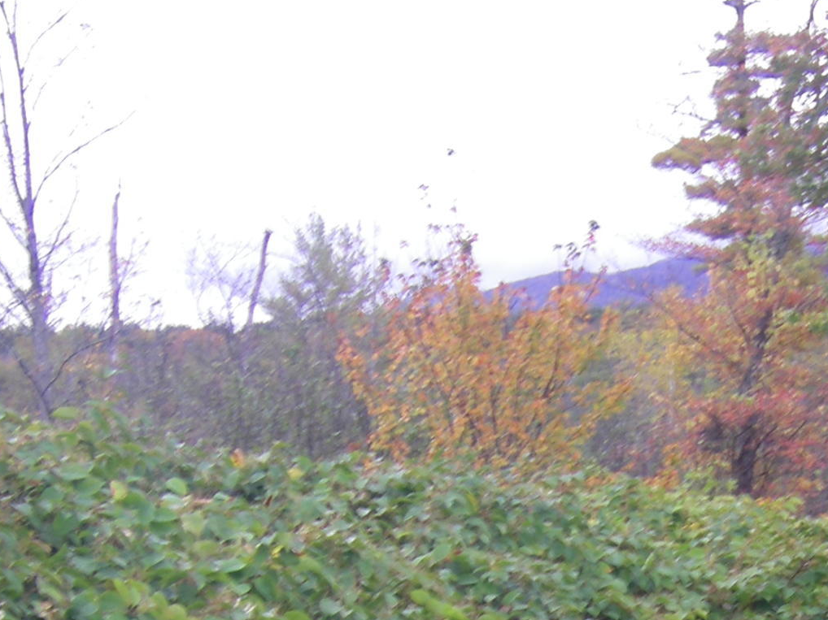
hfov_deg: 17.4
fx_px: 2678
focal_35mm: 112
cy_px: 759
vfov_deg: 12.9
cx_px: 701
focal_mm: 6.3
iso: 64
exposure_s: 1/60
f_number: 3.5
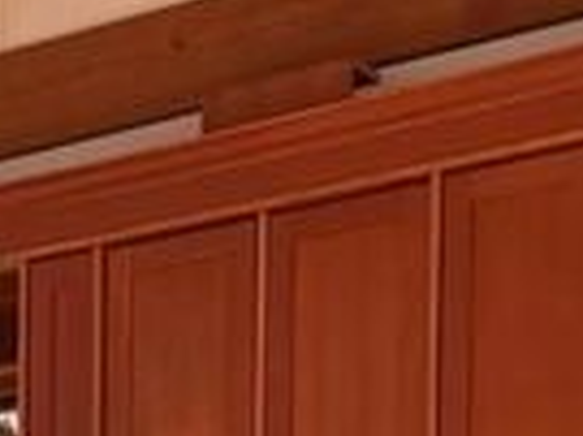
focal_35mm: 123
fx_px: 2070
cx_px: 65
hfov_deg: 15.8
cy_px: 786
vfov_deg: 11.2
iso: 40
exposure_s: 1/274
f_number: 1.6
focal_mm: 5.1
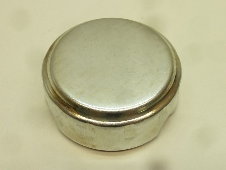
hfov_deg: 46.8
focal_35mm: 40
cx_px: 113
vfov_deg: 36.0
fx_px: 261
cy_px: 85
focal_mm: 6.5
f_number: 3.6
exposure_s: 1/30
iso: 160
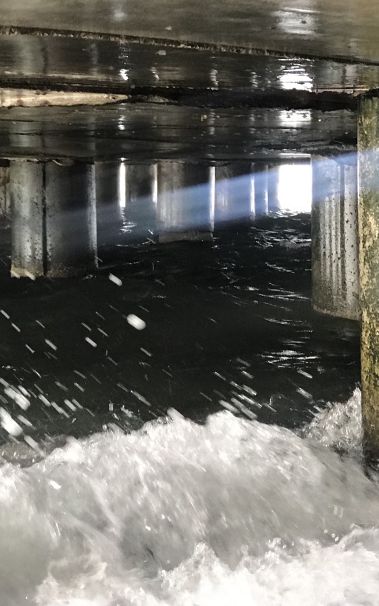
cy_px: 302
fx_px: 1339
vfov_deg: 25.5
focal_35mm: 81
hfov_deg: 15.9
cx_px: 335
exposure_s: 1/93
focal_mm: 6.6
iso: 320
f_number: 2.8
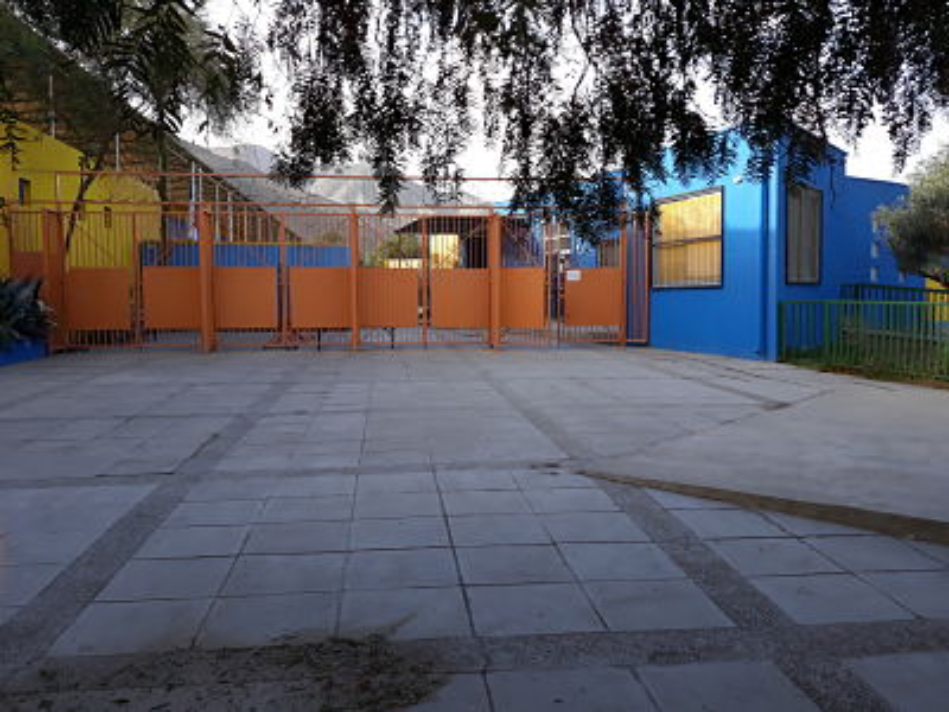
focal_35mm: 27
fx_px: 740
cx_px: 474
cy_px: 356
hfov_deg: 65.3
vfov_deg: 51.4
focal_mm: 3.71
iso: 40
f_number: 1.7
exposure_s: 1/448
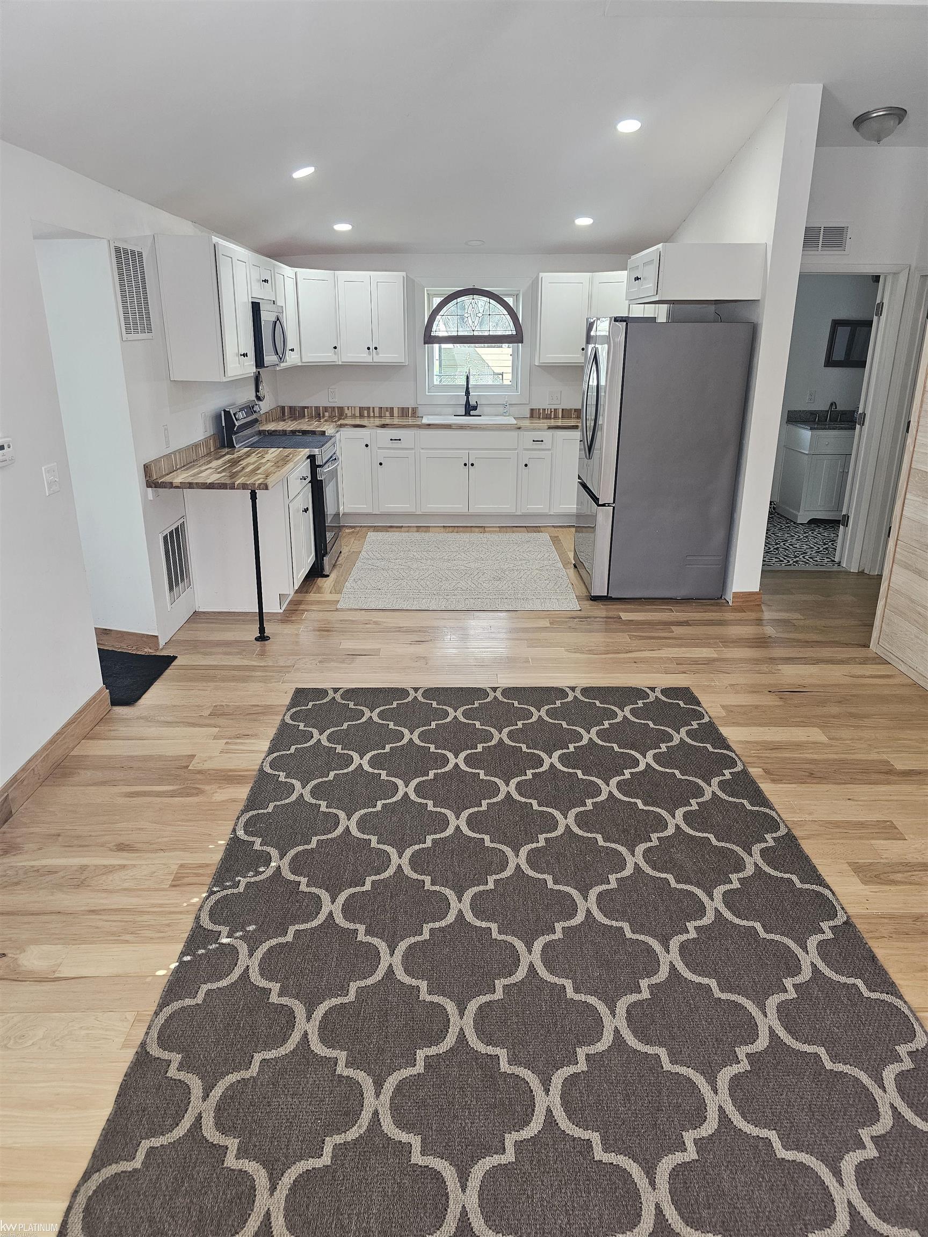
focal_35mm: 23
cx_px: 464
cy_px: 618
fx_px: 822
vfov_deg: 73.9
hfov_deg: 58.9
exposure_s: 1/120
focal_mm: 6.3
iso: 250
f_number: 1.7
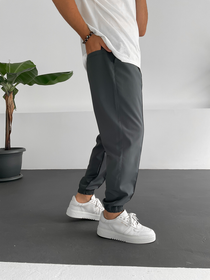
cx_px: 105
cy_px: 140
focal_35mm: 29
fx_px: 235
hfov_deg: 48.2
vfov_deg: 61.7
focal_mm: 3
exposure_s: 1/120
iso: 50
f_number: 1.8
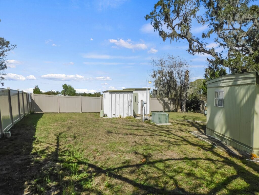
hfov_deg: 73.9
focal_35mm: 23
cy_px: 98
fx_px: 172
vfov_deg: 58.9
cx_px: 130
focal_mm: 4
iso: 125
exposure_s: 1/500
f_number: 6
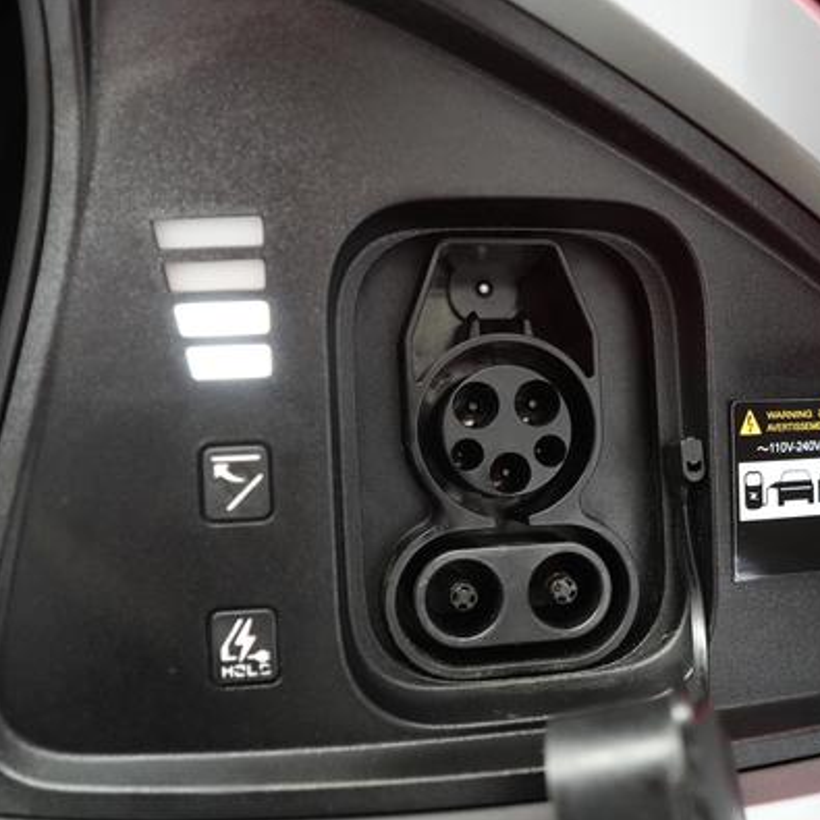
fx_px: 884
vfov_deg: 49.7
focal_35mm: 33
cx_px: 548
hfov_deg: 48.9
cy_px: 436
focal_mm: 24
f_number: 2.8
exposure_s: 1/160
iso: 6400
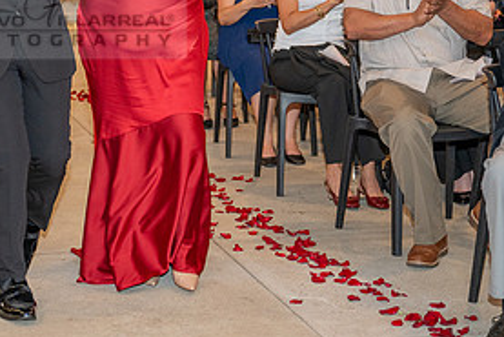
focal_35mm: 88
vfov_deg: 15.3
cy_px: 15
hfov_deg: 22.4
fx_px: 1233
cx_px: 33
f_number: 2.8
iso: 1000
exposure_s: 1/200
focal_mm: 42
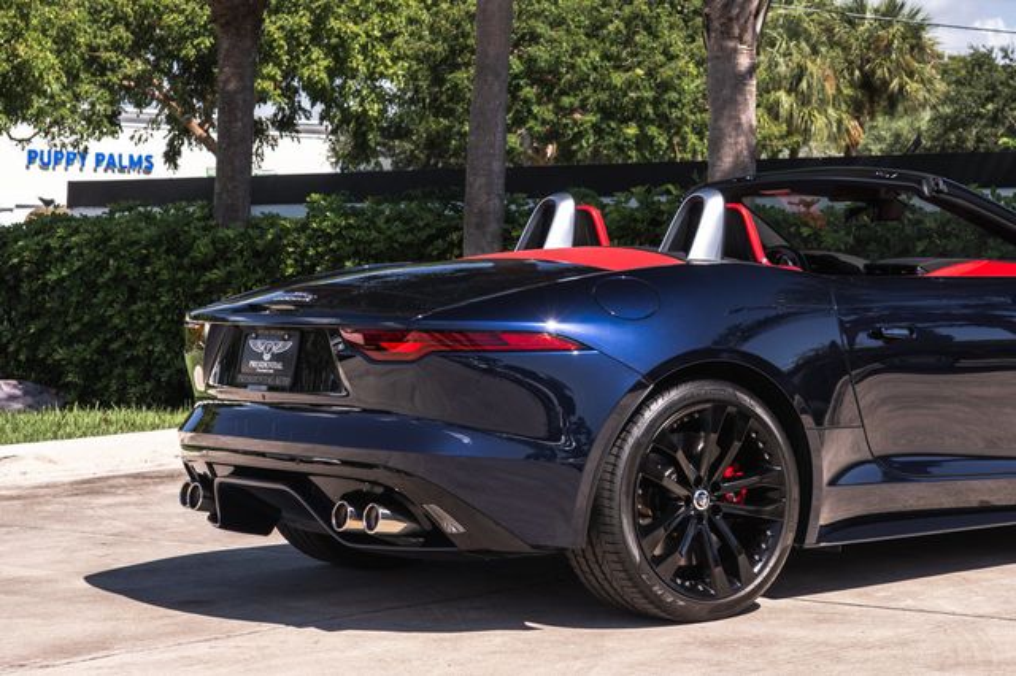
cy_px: 261
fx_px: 2656
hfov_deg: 21.4
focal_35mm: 94
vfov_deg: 14.5
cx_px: 790
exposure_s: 1/160
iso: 200
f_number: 7.1
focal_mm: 47
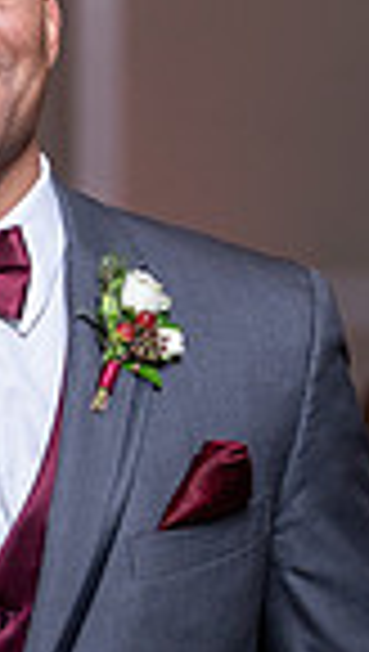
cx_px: -270
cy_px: 492
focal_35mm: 474
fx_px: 8212
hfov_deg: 2.6
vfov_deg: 4.5
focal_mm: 101
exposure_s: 1/200
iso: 800
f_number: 4
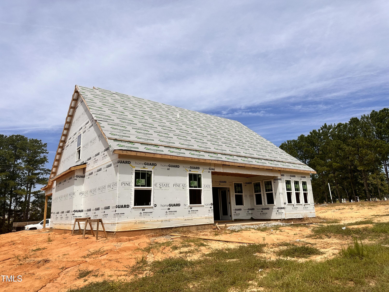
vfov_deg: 56.8
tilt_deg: +14.2
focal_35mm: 24
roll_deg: +2.4
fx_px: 270
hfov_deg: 71.6
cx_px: 194
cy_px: 146
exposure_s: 1/8197
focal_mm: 6.86
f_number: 1.78
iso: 80
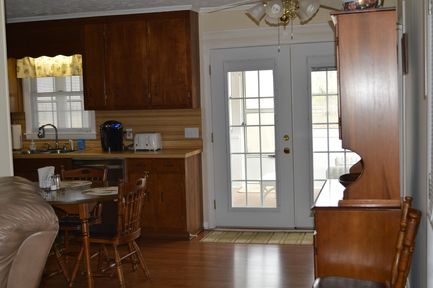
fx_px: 577
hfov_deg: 41.1
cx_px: 216
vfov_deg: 28.0
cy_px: 144
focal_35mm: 48
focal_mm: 32
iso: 640
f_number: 4.8
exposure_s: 1/60
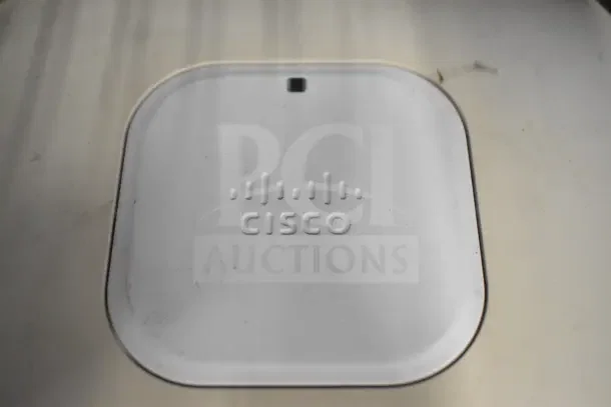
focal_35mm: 44
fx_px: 738
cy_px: 204
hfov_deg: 45.0
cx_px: 306
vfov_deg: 30.9
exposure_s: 1/100
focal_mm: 29
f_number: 5
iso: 6400
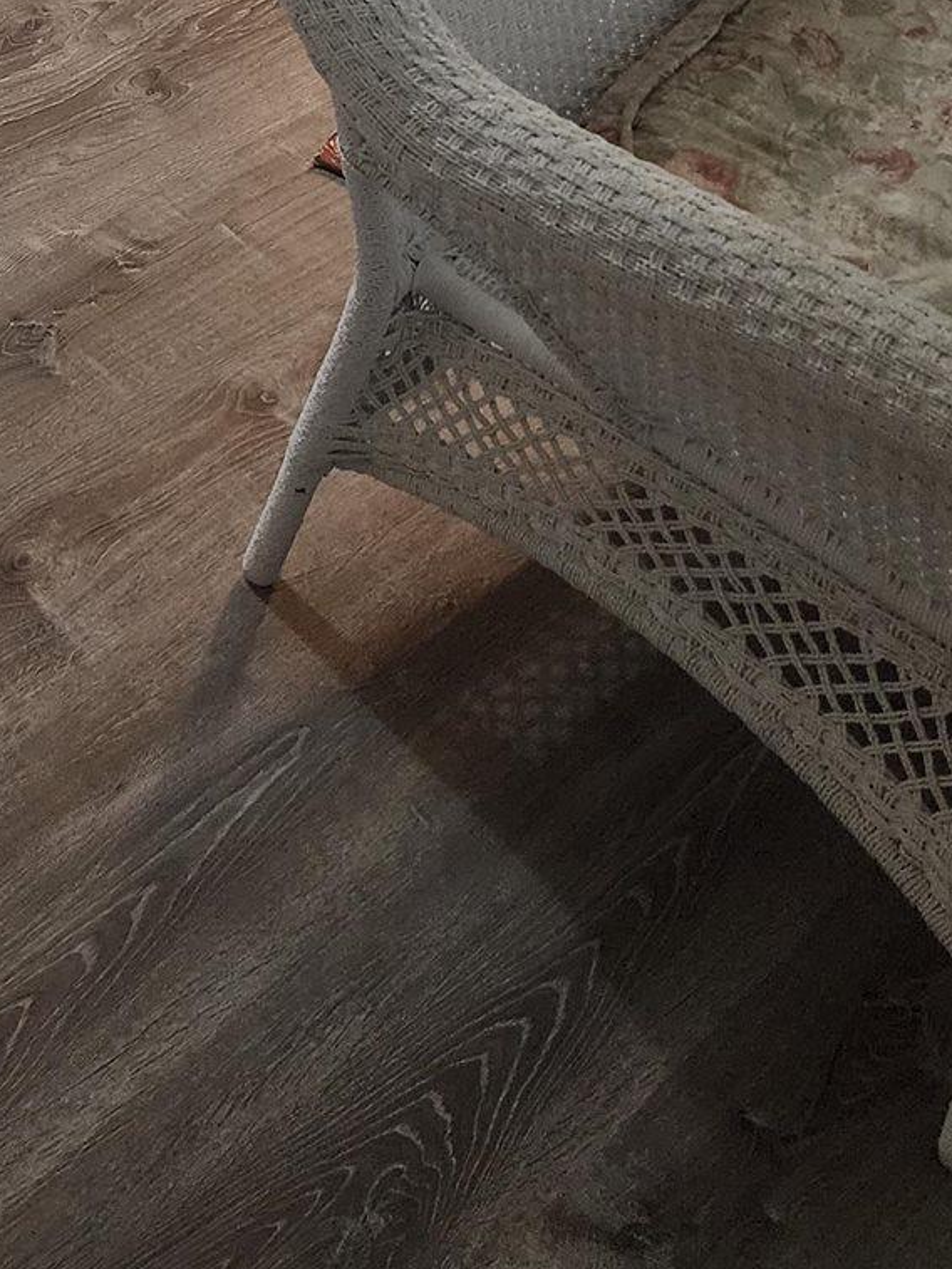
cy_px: -501
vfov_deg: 23.5
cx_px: -65
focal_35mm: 70
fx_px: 2566
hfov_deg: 20.2
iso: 500
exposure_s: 1/120
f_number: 1.8
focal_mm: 6.4
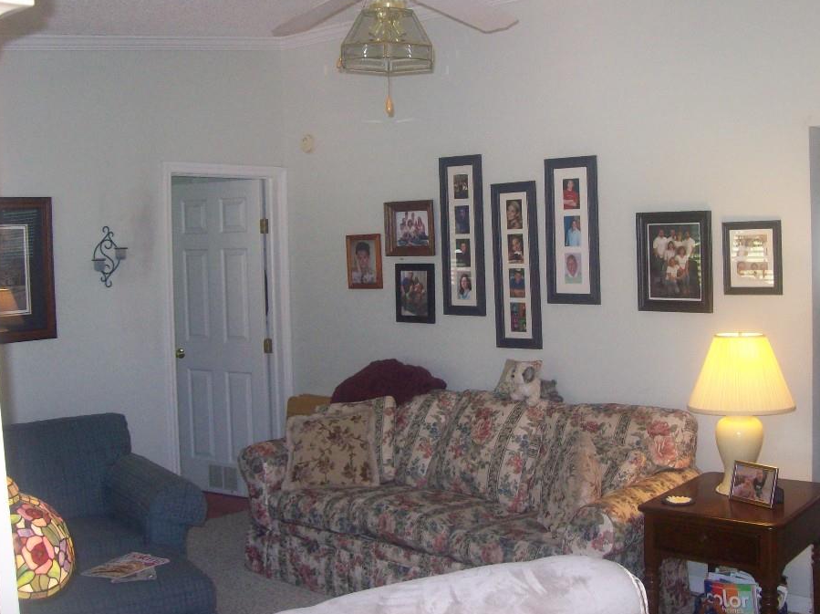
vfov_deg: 35.1
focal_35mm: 41
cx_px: 456
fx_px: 971
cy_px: 284
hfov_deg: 45.7
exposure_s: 1/64
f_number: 2.7
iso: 200
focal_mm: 6
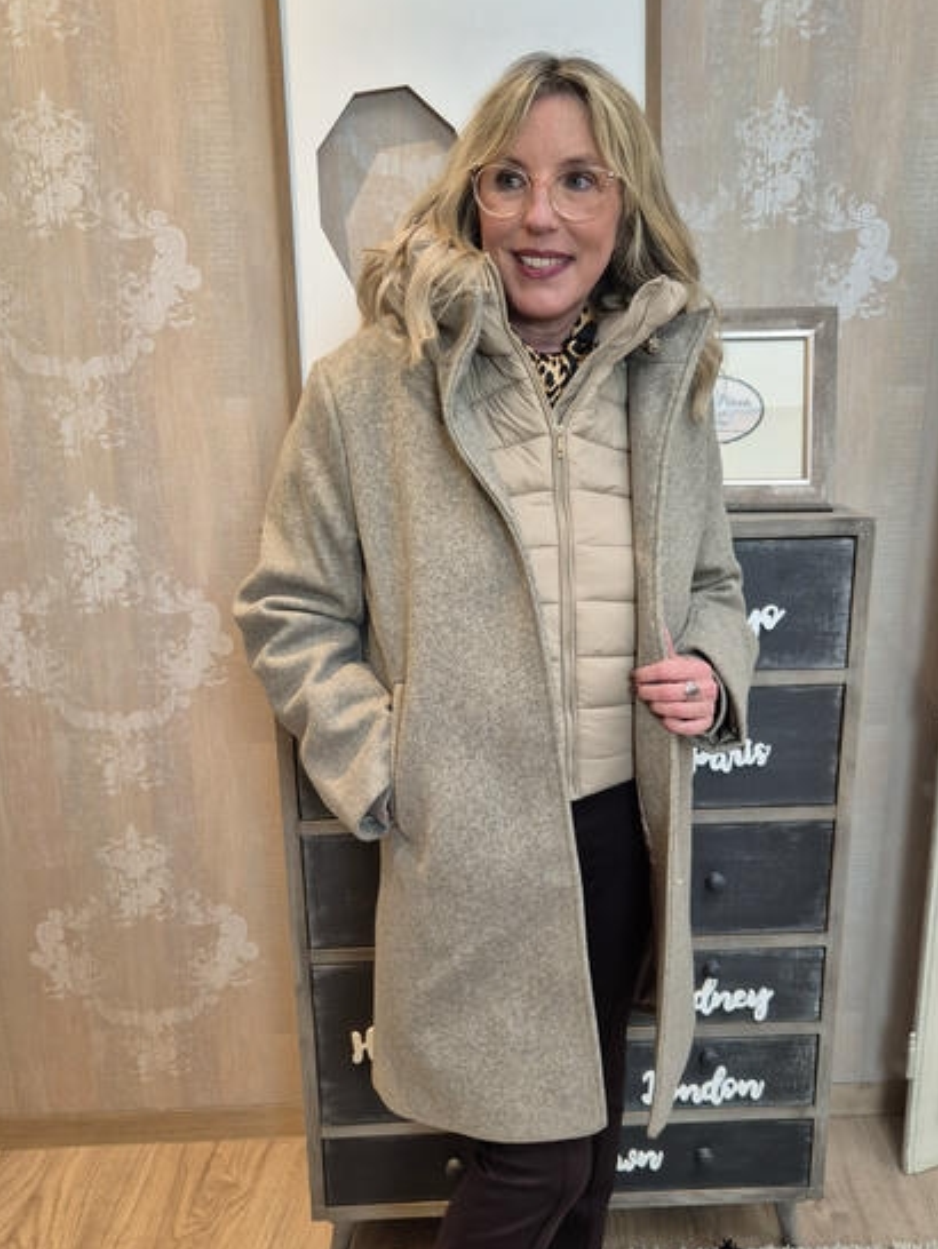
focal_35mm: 32
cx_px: 515
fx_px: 1155
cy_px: 732
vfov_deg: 56.5
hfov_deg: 44.1
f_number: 1.8
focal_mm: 5.4
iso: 400
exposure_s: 1/100
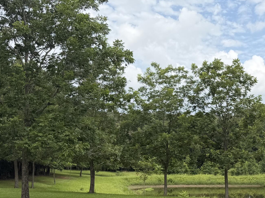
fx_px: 421
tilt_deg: -2.7
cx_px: 230
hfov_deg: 33.4
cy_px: 150
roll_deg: -0.2
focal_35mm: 55
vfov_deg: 26.2
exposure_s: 1/3279
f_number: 1.78
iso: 80
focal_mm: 6.76
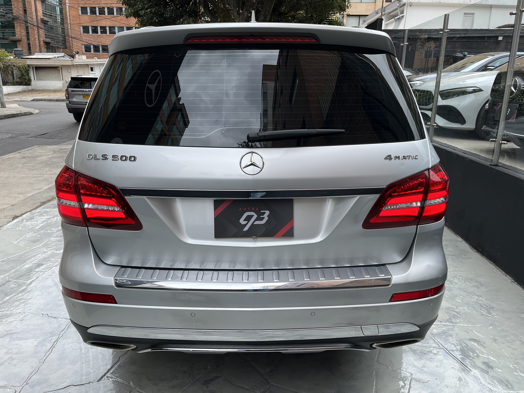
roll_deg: -0.9
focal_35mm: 26
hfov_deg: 67.3
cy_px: 196
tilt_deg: -16.1
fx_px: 394
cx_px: 262
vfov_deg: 53.1
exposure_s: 1/1252
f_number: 1.6
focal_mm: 5.1
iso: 50
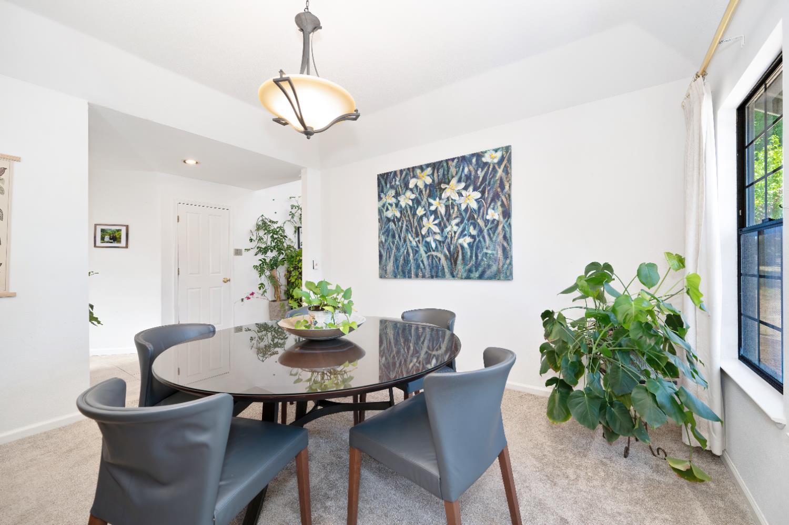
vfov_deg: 81.1
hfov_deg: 104.3
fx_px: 307
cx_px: 394
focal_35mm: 14
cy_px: 262
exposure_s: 1/60
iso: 500
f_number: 6.3
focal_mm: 14
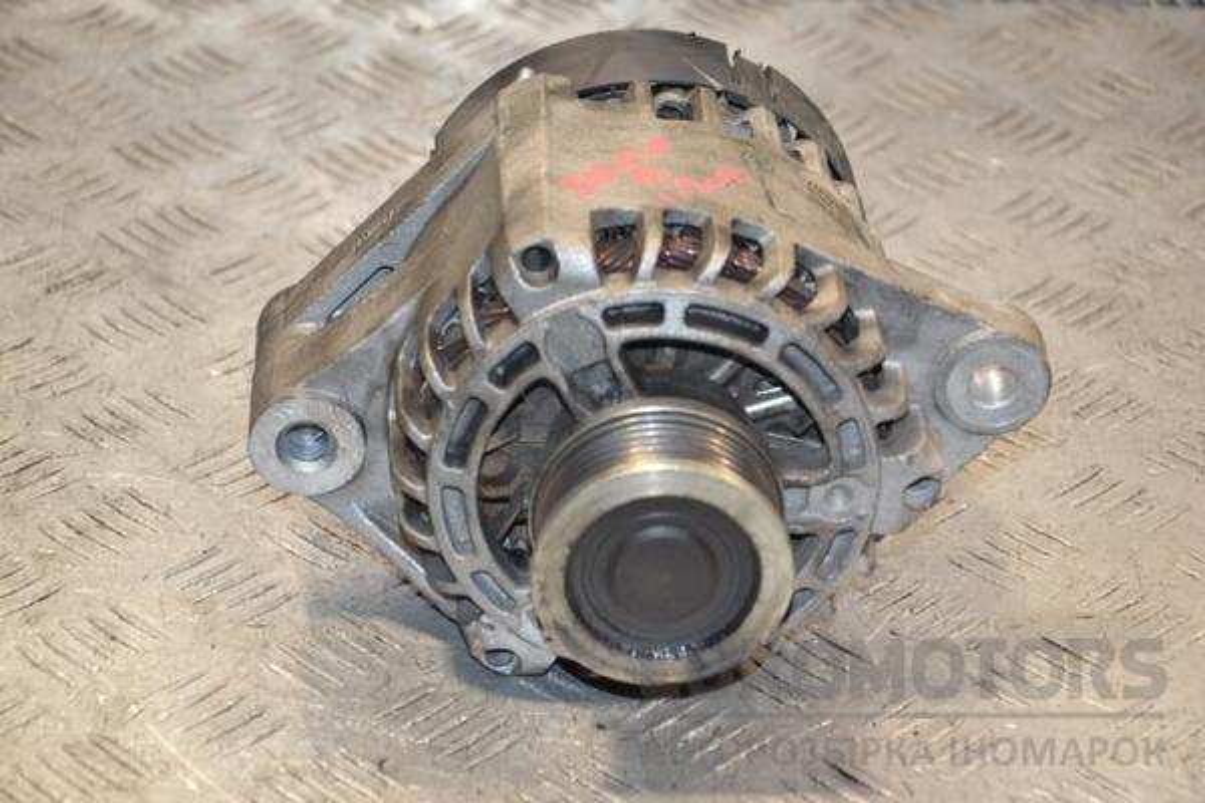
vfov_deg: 12.2
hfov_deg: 18.2
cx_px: 602
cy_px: 402
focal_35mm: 112
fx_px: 3765
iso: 800
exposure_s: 1/160
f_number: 5.3
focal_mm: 75
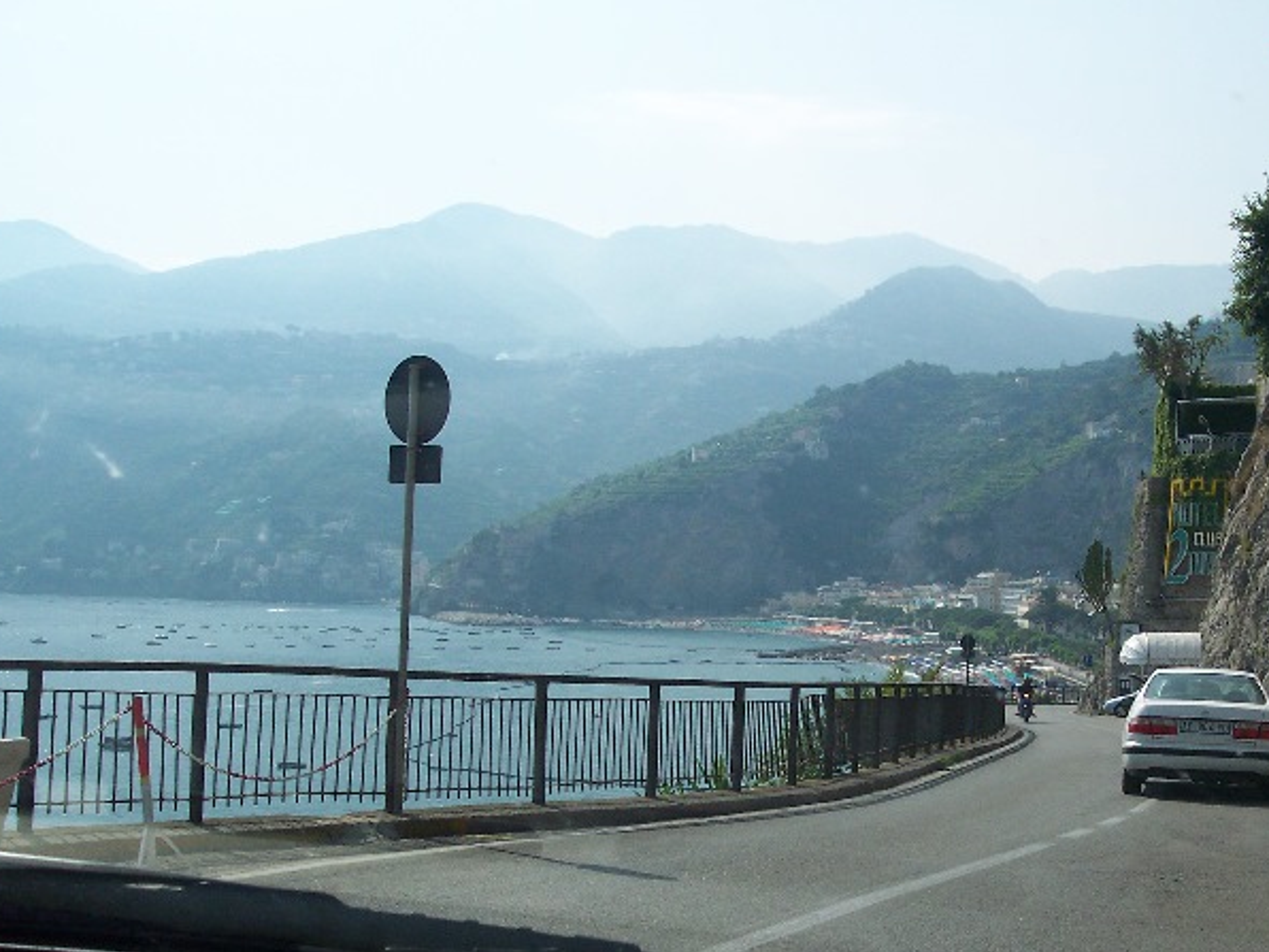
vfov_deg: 28.4
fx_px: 1870
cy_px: 605
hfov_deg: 37.2
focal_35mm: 51
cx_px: 820
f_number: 4.8
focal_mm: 8
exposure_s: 1/1000
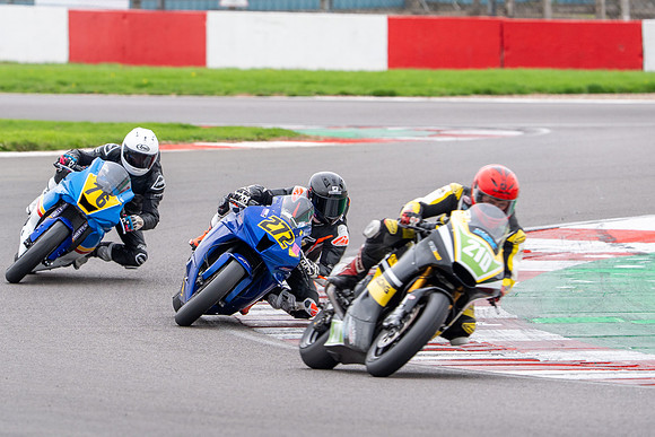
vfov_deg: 3.0
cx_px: 249
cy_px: 165
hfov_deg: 4.5
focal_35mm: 454
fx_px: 8260
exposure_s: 1/500
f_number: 5.6
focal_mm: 340
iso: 320
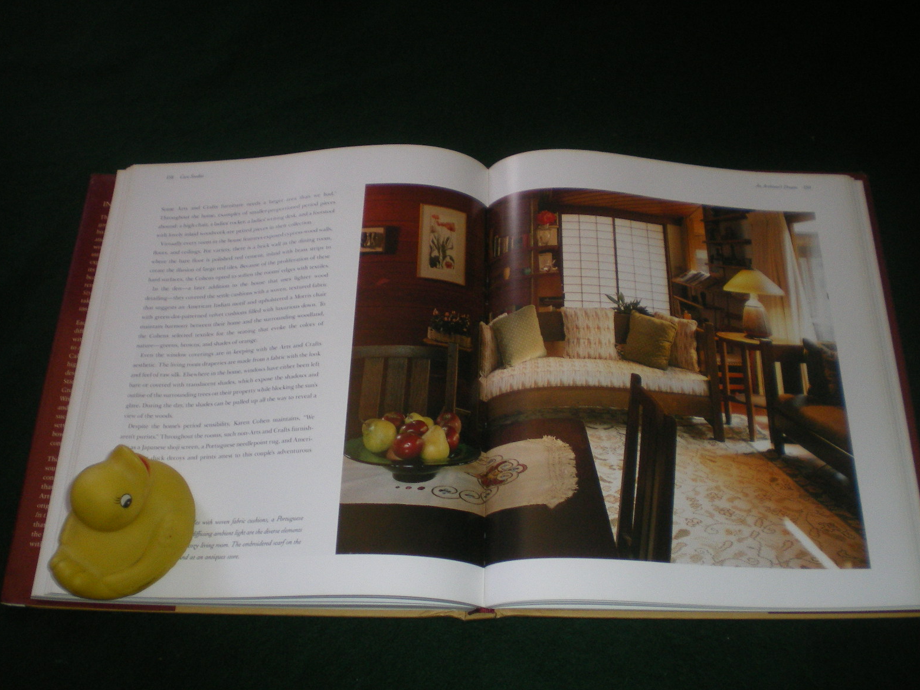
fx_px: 1036
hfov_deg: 47.9
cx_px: 466
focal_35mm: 39
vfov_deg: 36.8
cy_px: 346
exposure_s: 1/50
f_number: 3.1
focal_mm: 6.3
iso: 200
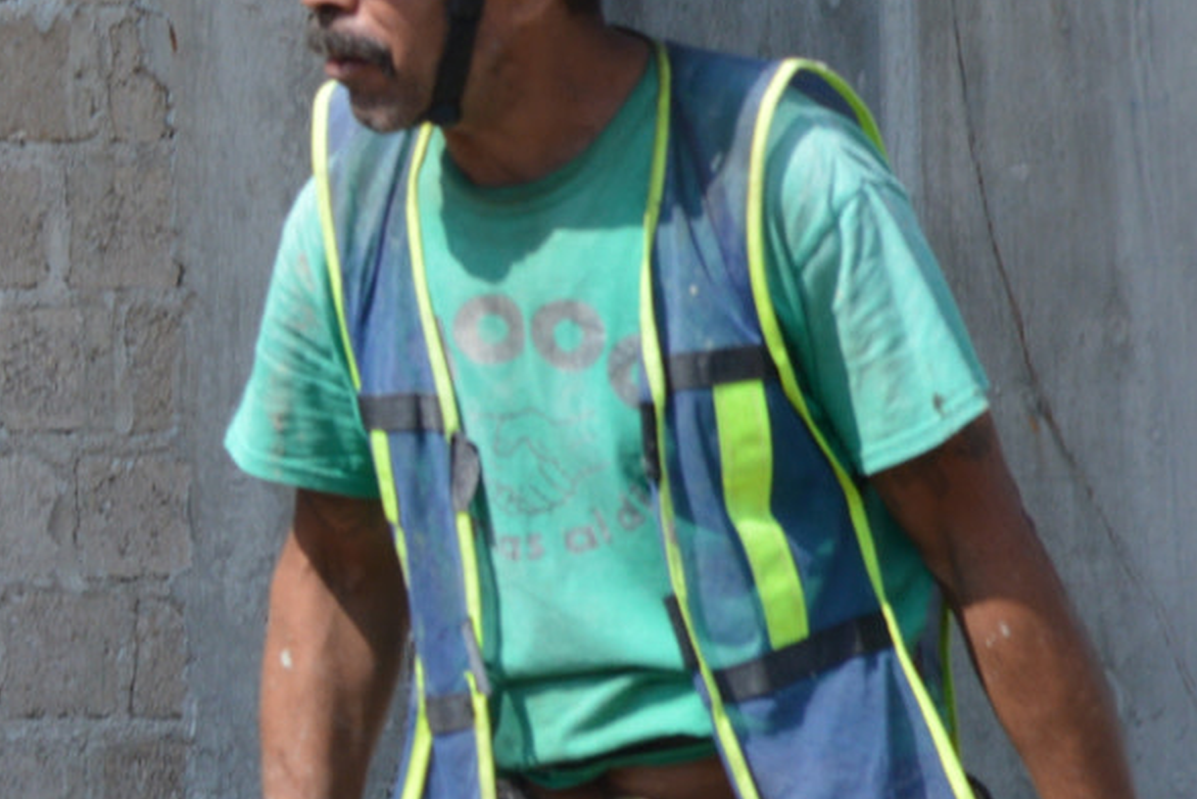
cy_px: 235
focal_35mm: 1047
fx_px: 34819
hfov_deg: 2.0
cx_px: -876
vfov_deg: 1.3
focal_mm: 200
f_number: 9
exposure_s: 1/320
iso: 200
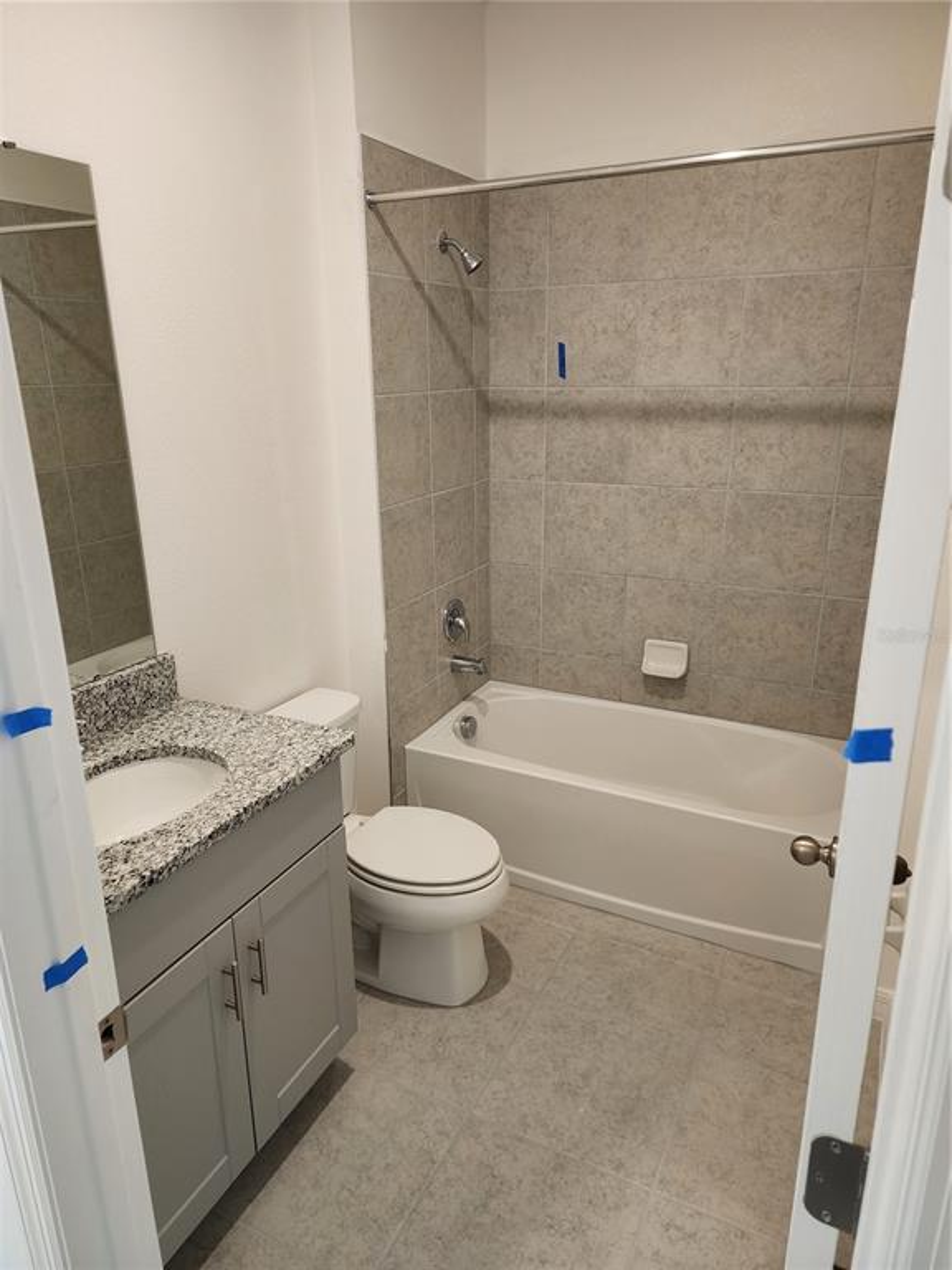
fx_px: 843
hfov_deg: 58.9
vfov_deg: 73.9
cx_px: 476
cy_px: 635
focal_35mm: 23
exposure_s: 1/120
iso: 400
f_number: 1.8
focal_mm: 6.4
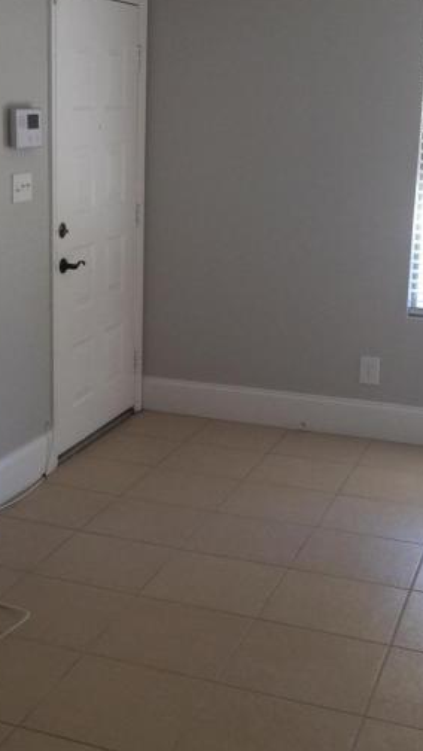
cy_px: 323
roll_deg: +0.3
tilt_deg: -12.8
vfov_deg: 39.1
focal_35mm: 53
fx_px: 1055
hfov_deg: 22.4
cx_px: 95
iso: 40
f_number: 2.4
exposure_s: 1/60
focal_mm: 3.3
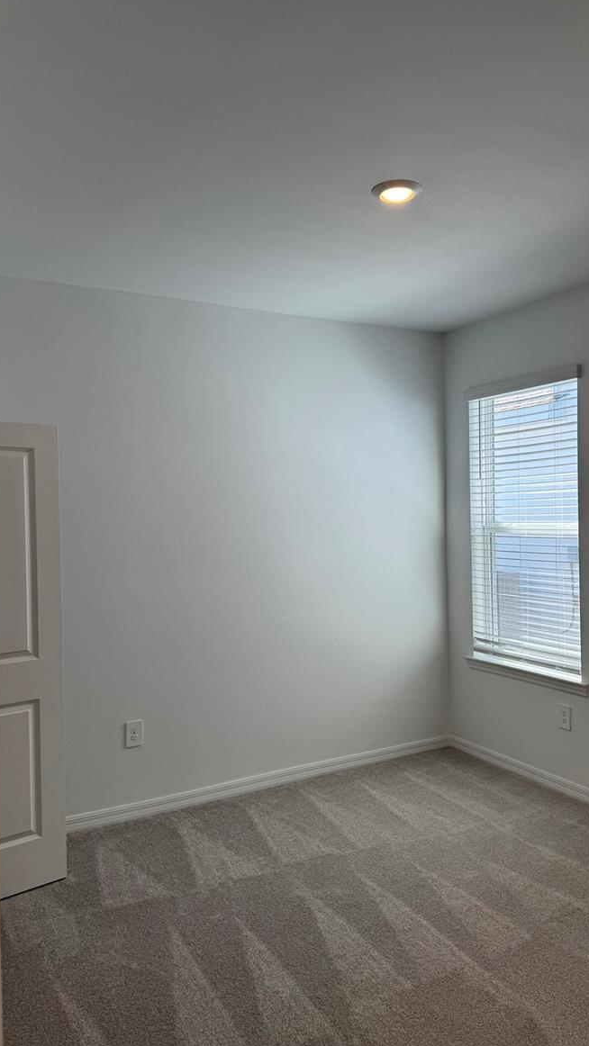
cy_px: 530
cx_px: 334
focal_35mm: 27
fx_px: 749
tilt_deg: -1.6
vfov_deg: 69.8
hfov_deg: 42.8
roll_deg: +2.1
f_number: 1.78
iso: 80
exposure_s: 1/252
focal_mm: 6.76
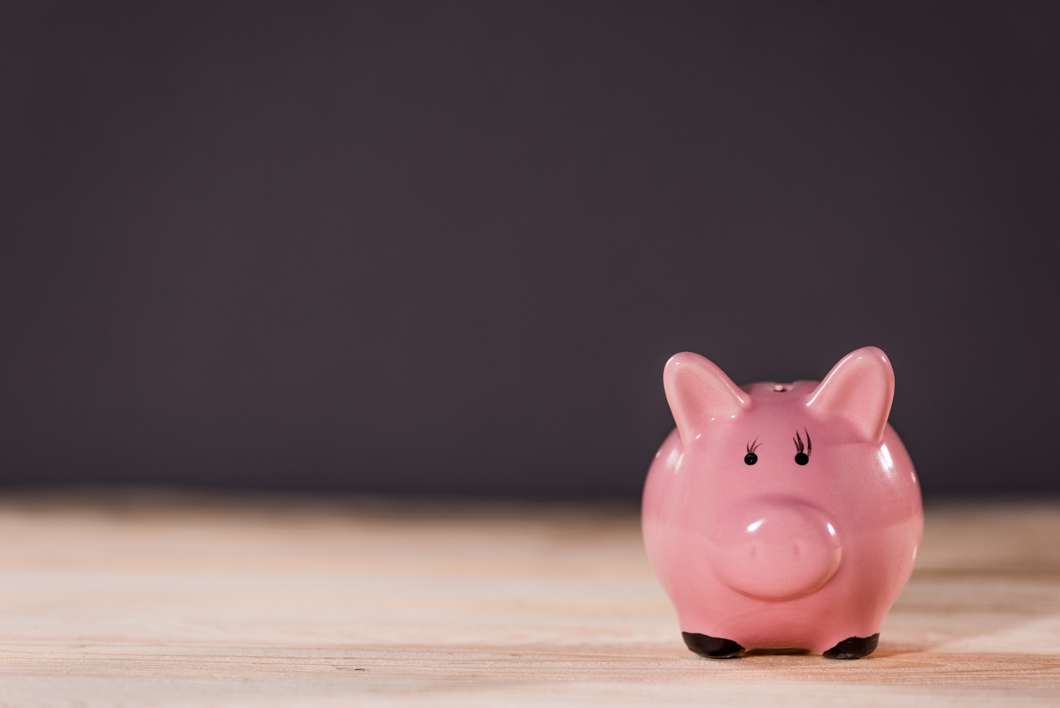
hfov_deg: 19.4
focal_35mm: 105
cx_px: 530
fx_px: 3093
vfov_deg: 13.1
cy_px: 354
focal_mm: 105
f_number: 5.6
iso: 100
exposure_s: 1/125
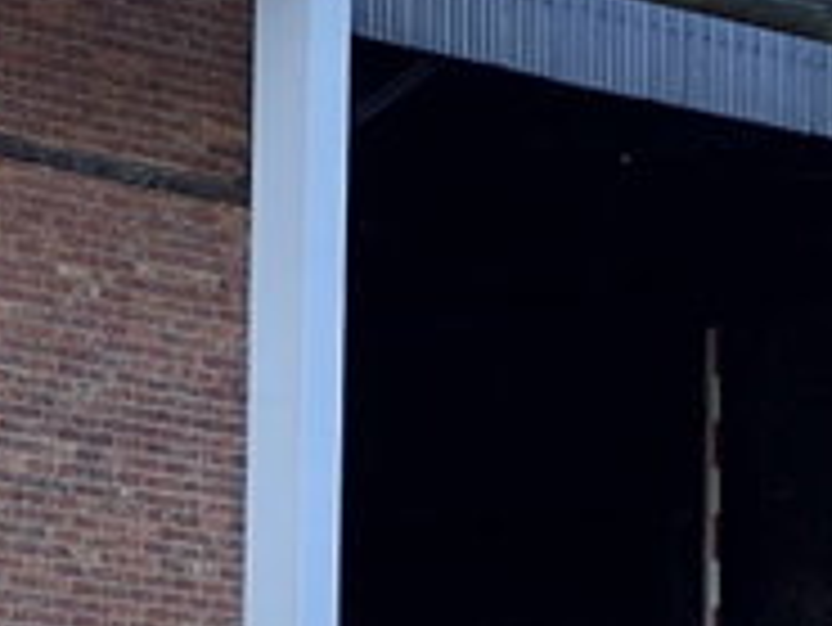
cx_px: -499
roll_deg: -1.4
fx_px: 6927
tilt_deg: -1.9
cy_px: 1302
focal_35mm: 288
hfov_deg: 6.8
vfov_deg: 5.1
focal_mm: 6
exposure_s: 1/210
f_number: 2
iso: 20
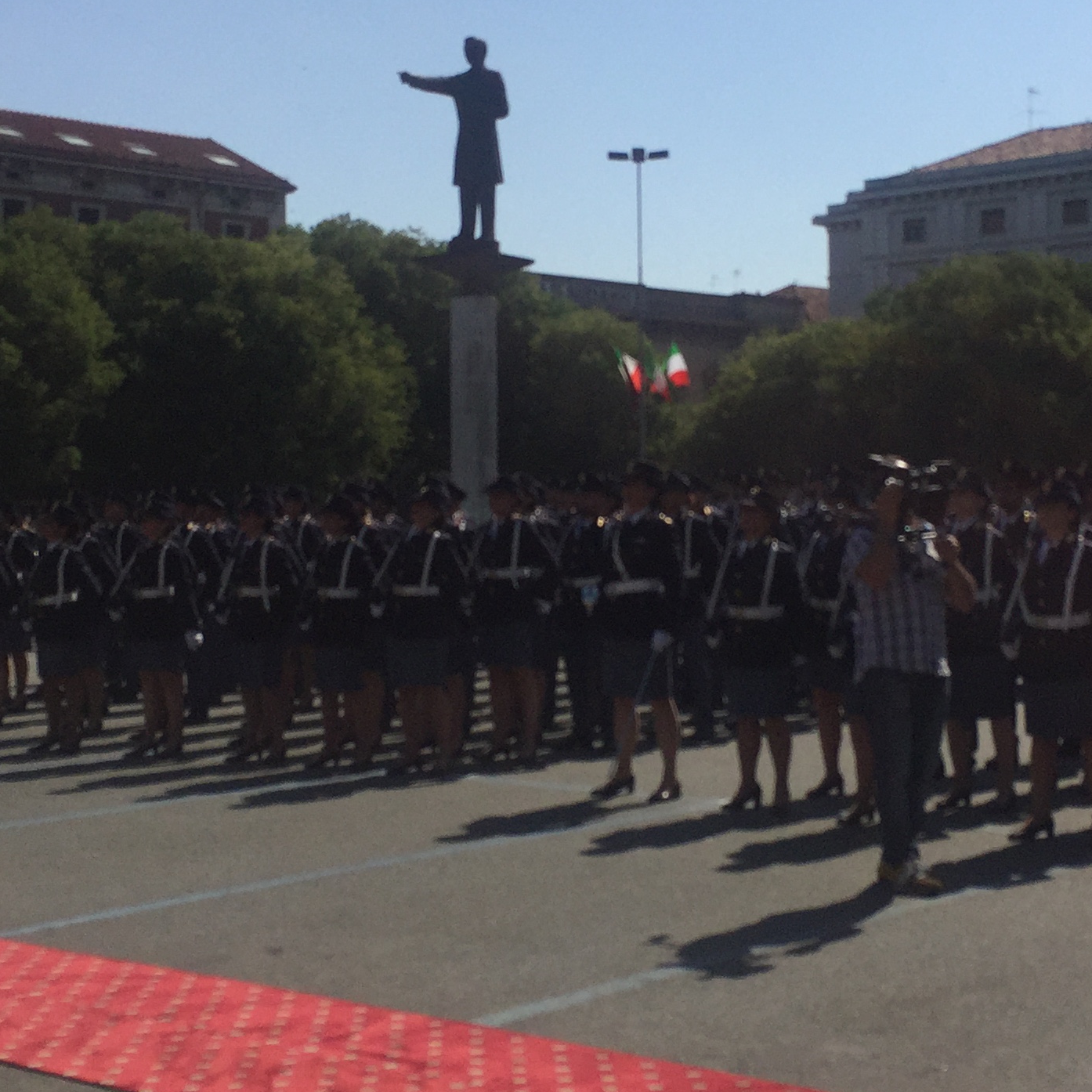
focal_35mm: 60
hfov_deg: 28.6
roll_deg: +0.1
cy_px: 481
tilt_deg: -0.7
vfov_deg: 28.6
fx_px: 2141
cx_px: 622
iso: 32
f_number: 2.2
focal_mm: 4.15
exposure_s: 1/7937
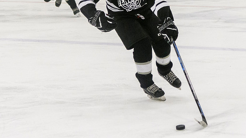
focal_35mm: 244
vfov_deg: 5.0
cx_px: 167
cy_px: 36
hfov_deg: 8.8
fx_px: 1591
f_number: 4
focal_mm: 92
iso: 4000
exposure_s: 1/1250
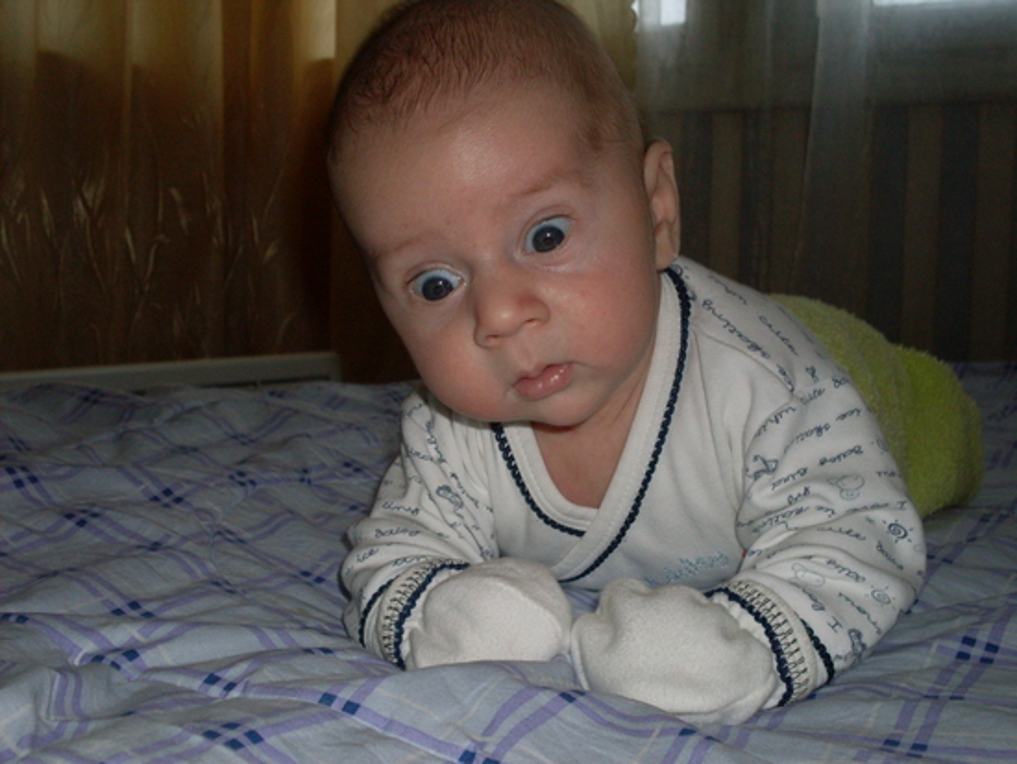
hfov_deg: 38.9
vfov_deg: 29.7
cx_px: 508
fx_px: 1440
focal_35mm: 49
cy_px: 382
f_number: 3.1
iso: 100
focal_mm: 8.1
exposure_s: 1/45
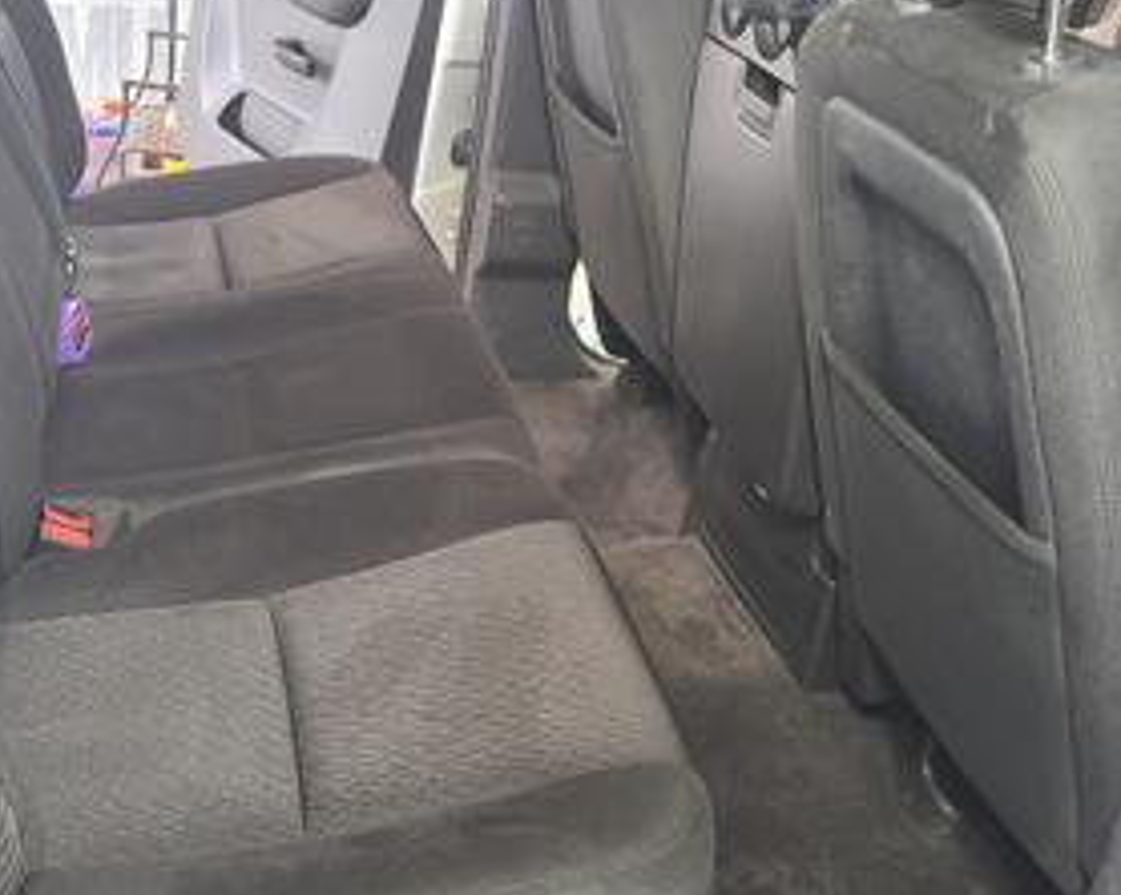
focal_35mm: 46
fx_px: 1525
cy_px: 343
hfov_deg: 40.0
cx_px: 399
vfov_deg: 32.6
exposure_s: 1/40
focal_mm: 5.4
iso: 320
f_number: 1.8
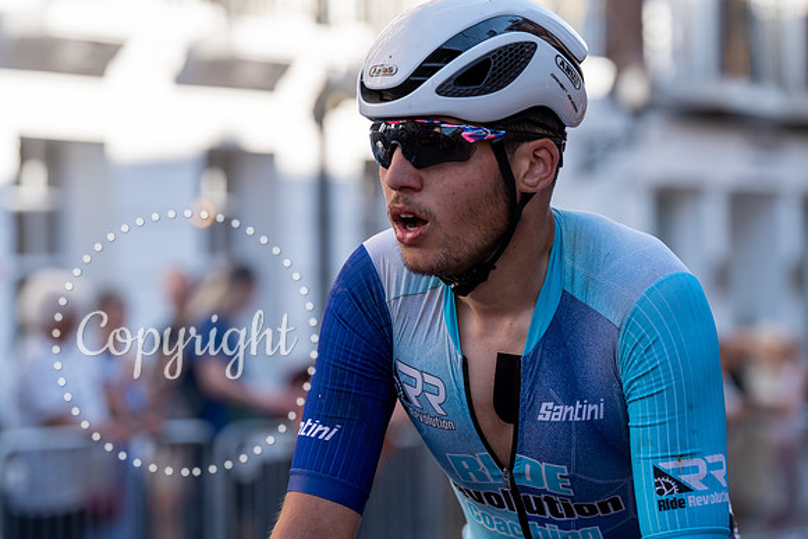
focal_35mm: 129
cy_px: 270
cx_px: 404
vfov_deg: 10.6
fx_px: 2896
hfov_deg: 15.9
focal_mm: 129
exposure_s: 1/1000
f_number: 4
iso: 400
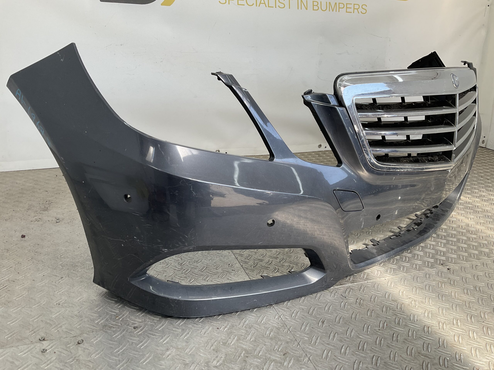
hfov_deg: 61.7
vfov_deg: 48.2
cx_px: 247
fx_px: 414
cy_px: 185
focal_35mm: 29
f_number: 1.8
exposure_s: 1/212
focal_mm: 3
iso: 16
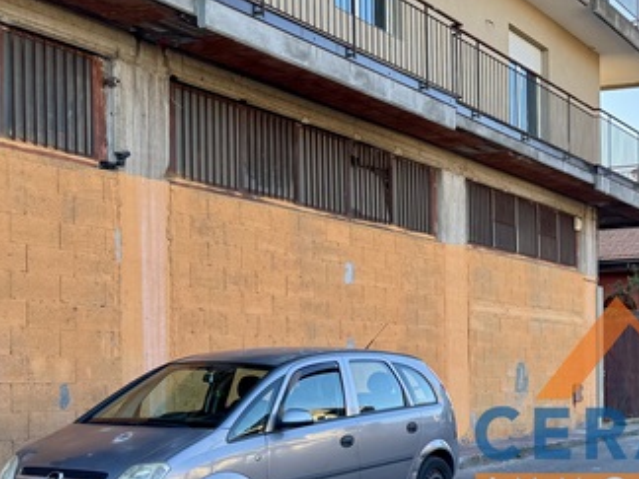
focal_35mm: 56
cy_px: 401
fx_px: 1034
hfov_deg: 31.3
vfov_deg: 25.5
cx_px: 667
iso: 80
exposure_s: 1/527
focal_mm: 6.76
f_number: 1.78
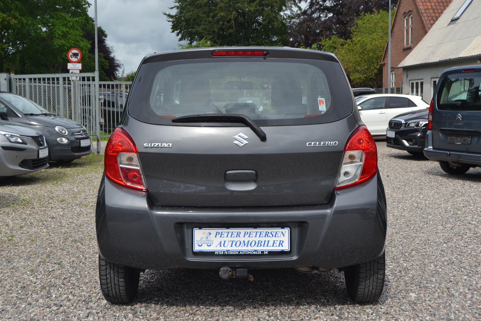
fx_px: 641
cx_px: 240
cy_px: 160
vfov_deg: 28.1
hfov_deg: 41.1
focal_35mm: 48
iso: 100
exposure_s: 1/250
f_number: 8
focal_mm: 32
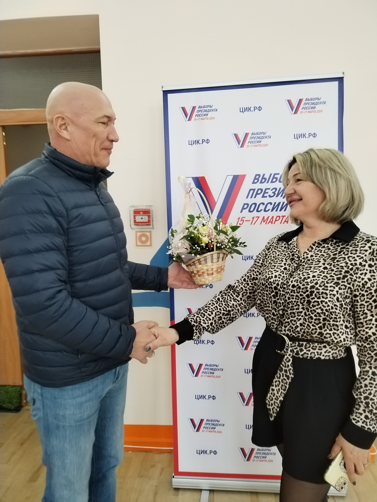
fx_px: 378
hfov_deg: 53.1
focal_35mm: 26
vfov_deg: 67.3
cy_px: 251
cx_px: 188
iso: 448
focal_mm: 4.75
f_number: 1.8
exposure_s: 1/33.3
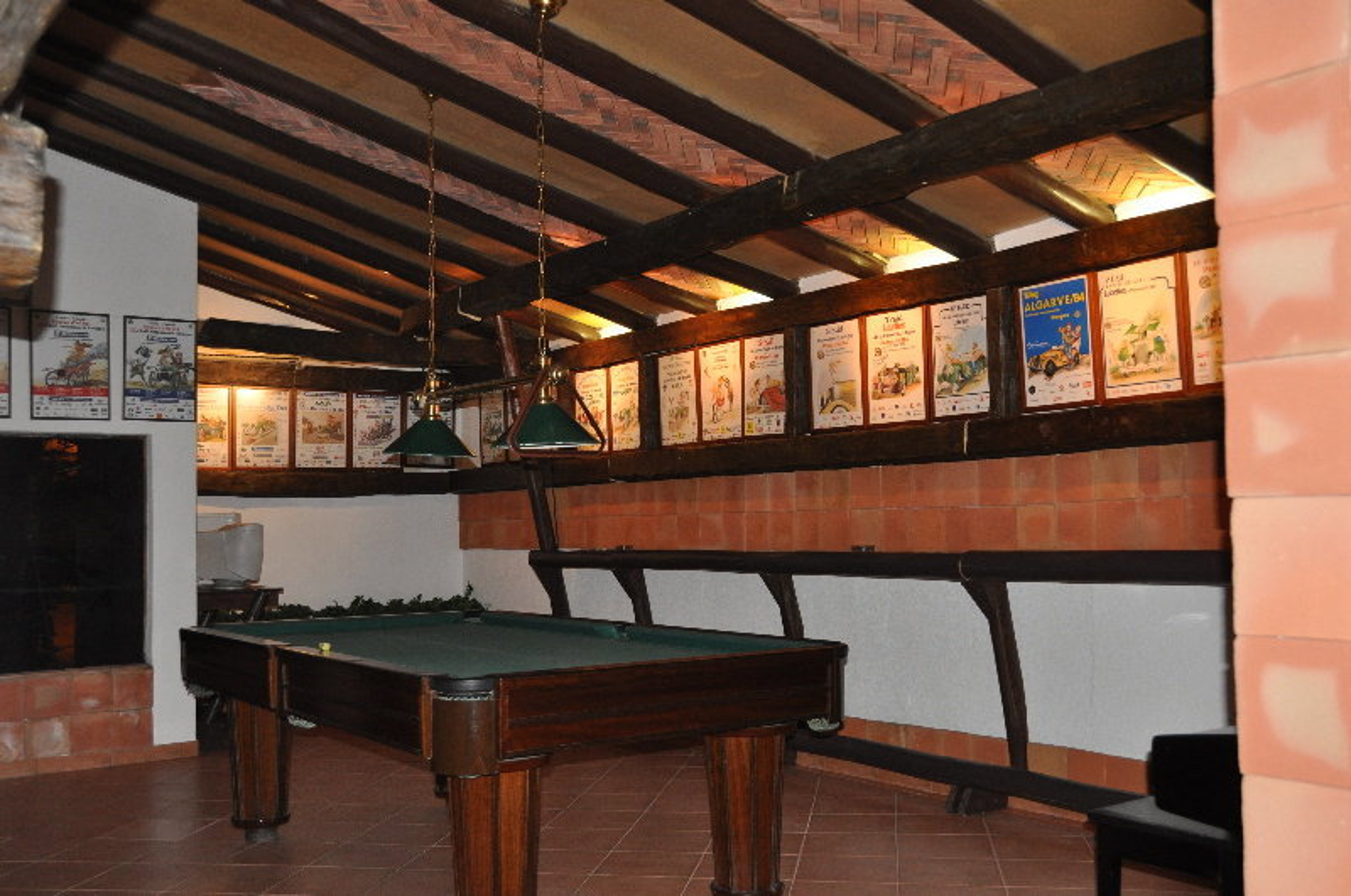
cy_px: 448
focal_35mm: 36
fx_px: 1349
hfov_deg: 53.2
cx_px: 676
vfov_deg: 36.8
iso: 800
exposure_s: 1/60
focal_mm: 24
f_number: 3.8
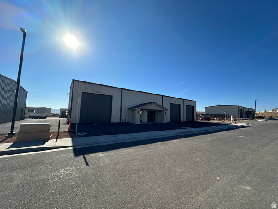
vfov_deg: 85.7
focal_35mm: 14
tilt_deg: +6.1
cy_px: 104
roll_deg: -1.5
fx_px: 112
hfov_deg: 102.1
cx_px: 139
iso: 50
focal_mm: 2.22
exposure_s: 1/2304
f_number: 2.2
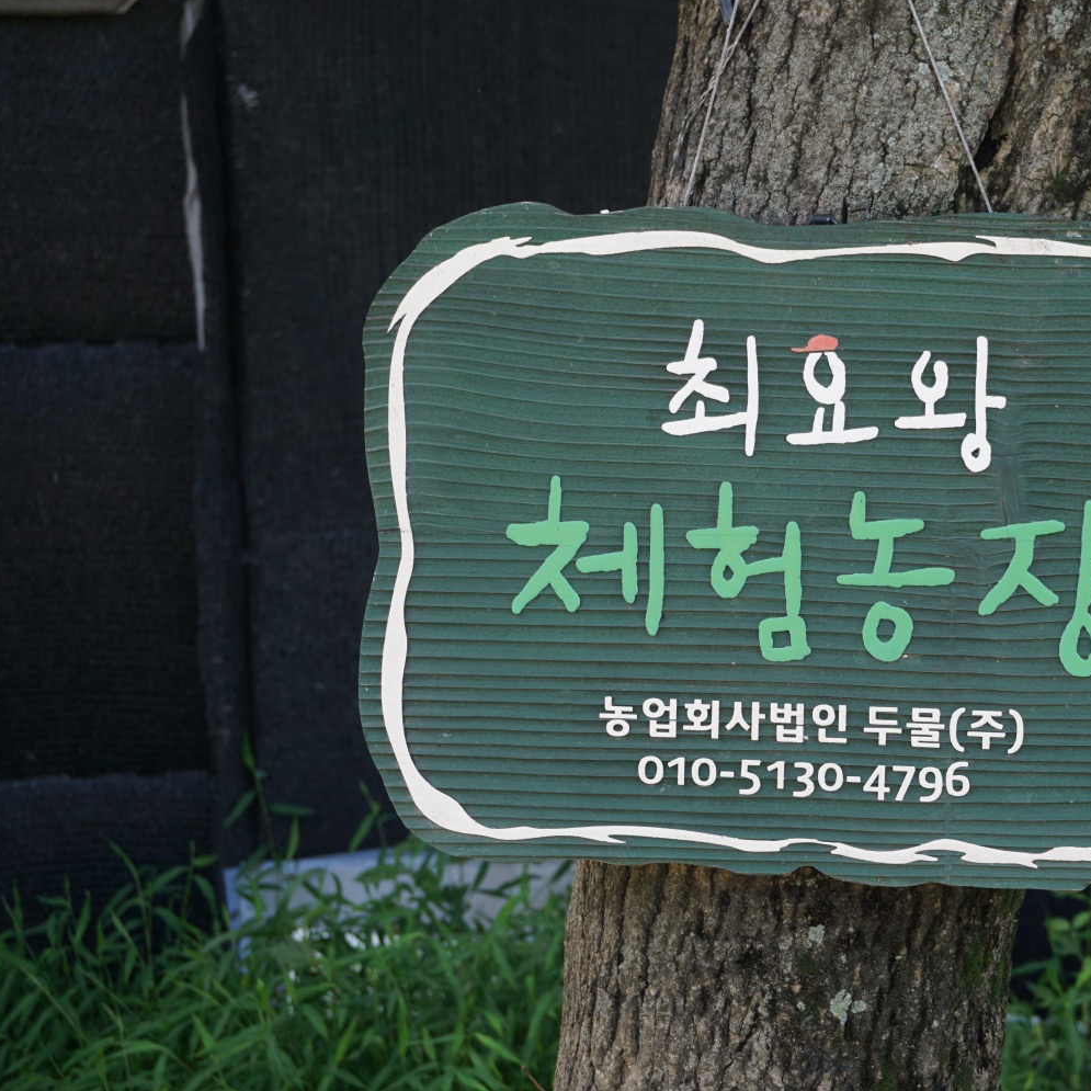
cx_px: 816
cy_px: 544
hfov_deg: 23.4
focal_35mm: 73
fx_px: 2603
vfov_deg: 23.7
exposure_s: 1/160
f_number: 5.6
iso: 200
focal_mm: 38
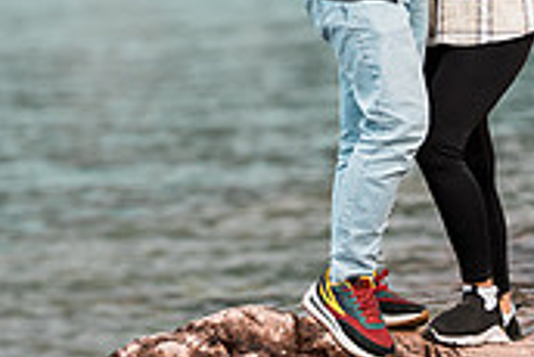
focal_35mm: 118
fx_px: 1752
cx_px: 177
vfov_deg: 11.4
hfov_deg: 17.3
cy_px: -82
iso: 200
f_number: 2.8
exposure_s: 1/2500
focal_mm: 35
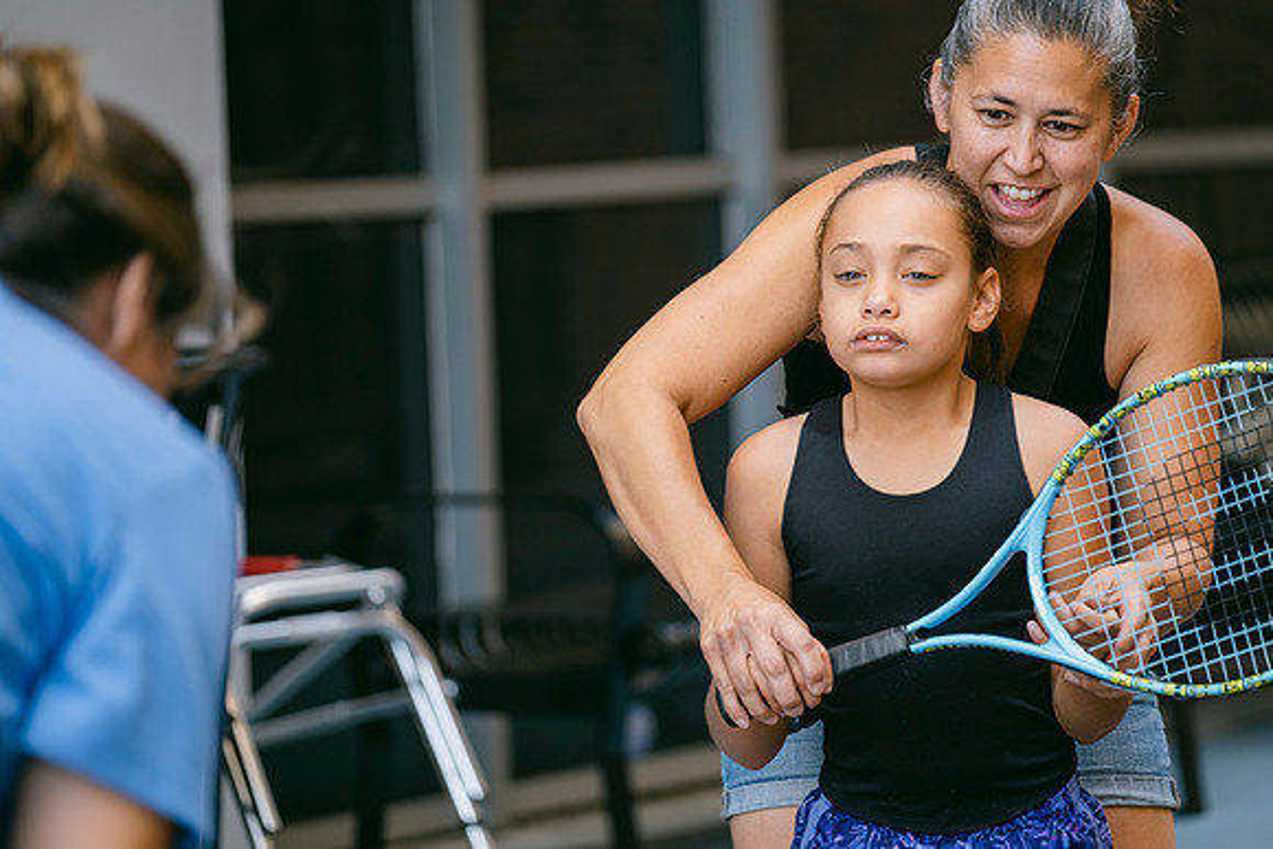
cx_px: 636
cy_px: 424
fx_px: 7427
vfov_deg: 6.5
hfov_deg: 9.8
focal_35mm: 210
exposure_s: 1/125
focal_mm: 140
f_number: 2.8
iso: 160
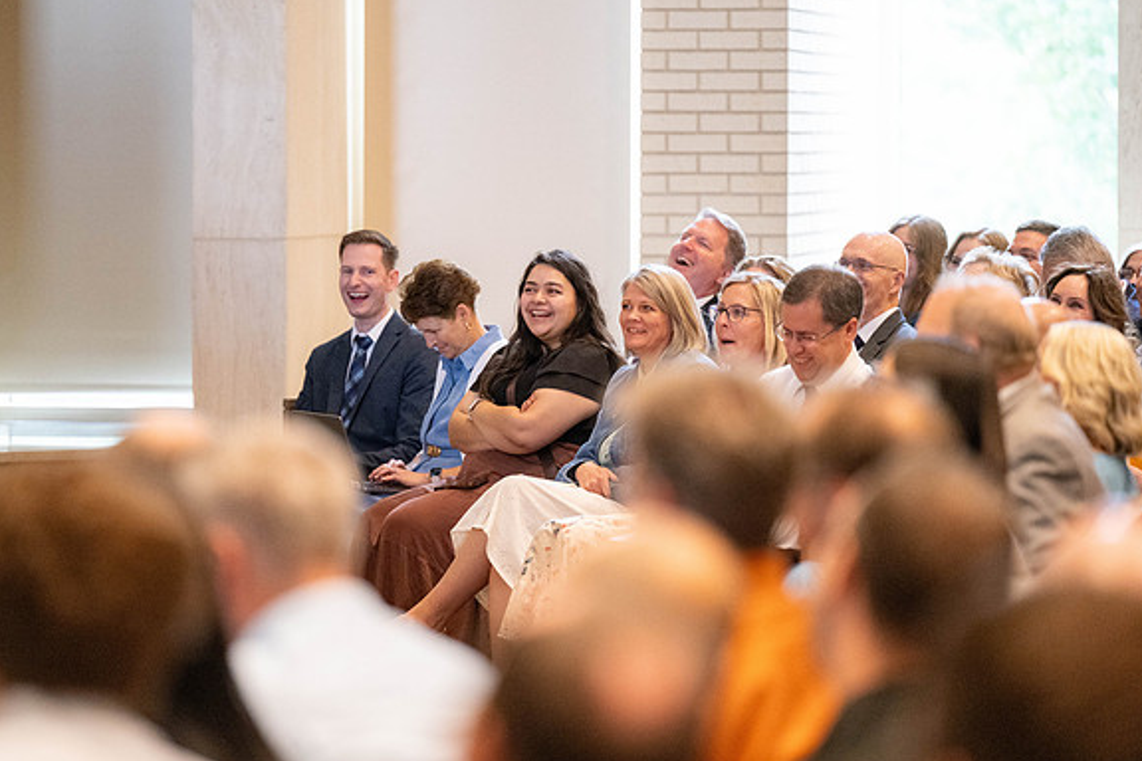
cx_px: 497
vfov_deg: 6.0
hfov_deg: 9.0
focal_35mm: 228
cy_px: 379
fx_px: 7232
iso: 2500
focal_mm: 200
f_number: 2.8
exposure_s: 1/200
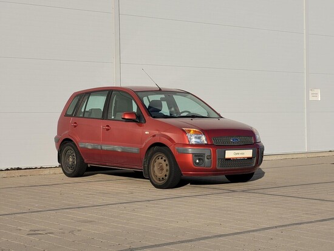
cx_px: 167
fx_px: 734
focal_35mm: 76
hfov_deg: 25.6
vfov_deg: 19.4
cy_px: 126
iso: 25
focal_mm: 7.12
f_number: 2.4
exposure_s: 1/1087
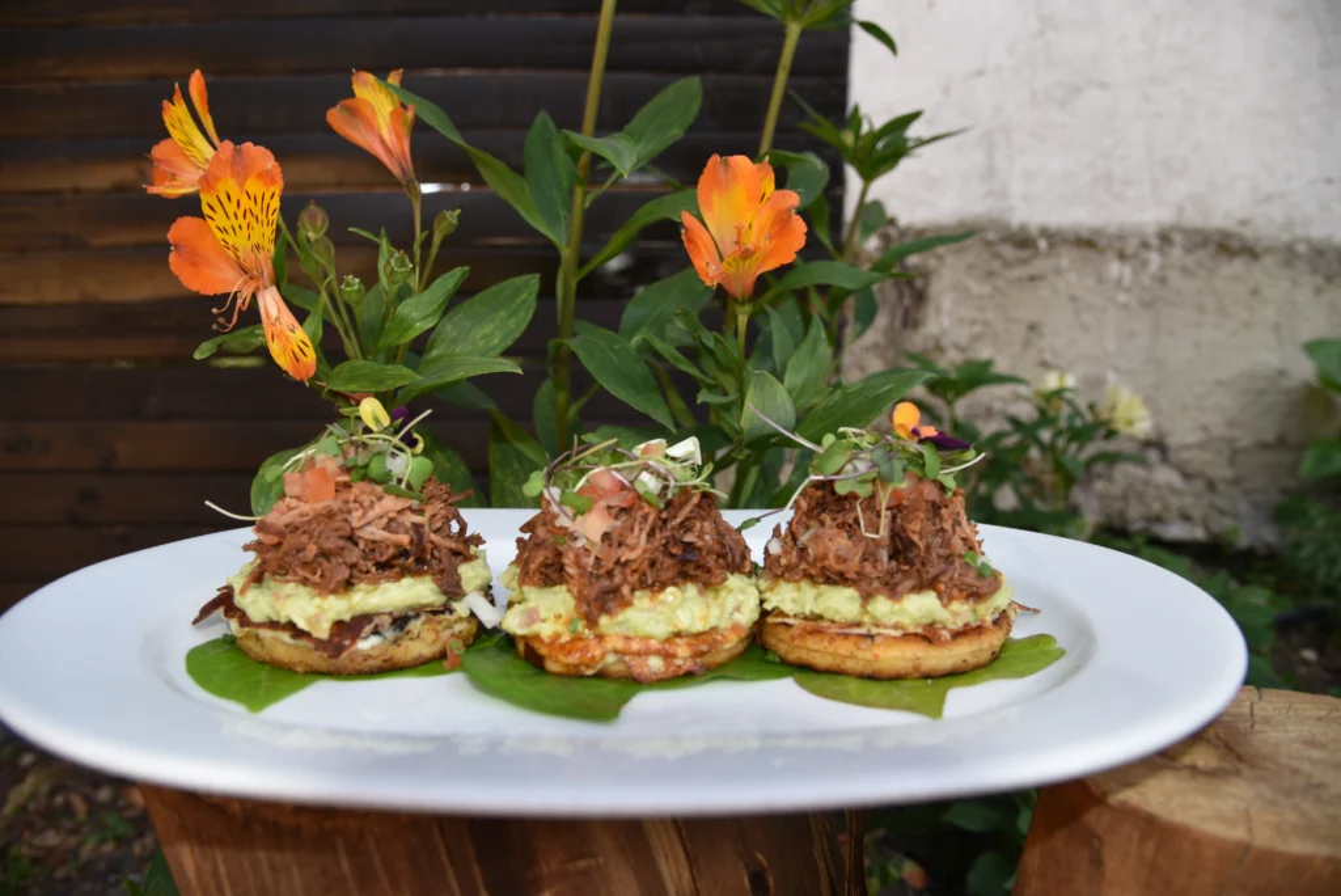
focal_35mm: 85
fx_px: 3168
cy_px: 448
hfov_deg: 23.9
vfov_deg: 16.1
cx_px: 670
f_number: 8
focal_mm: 85
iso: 400
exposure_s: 1/1000
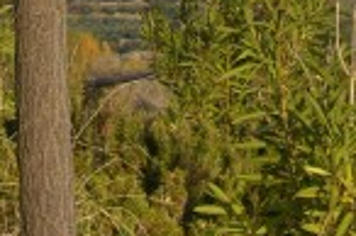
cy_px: -616
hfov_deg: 5.4
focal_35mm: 383
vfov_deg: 3.5
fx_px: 3783
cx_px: 98
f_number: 5.2
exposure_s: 1/207
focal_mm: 17.8
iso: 50
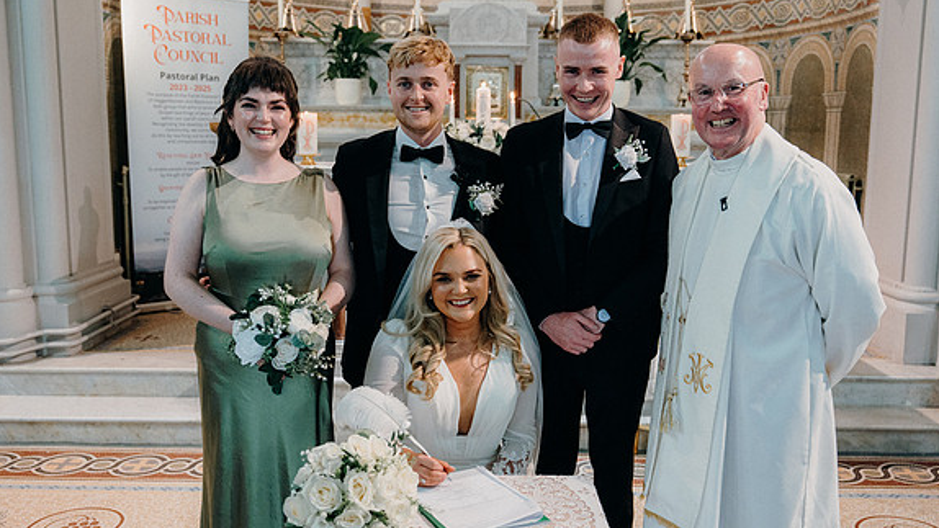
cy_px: 269
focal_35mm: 36
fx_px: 896
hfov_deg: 55.3
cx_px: 468
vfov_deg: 32.8
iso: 3200
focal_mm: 34
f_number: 3.5
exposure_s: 1/160
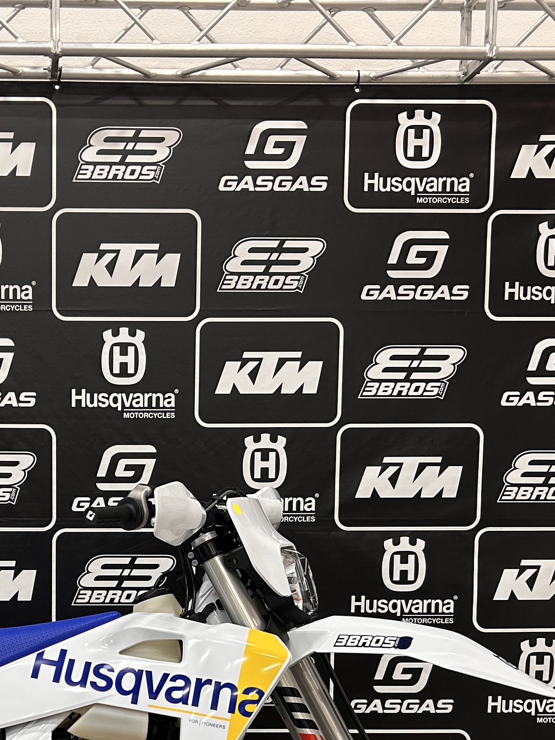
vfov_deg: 32.2
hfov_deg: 24.5
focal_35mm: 58
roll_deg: +0.6
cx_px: 57
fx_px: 1239
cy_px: 609
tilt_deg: -5.9
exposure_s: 1/120
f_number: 1.5
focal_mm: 5.7
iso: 100
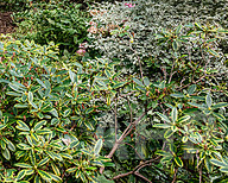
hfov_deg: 24.2
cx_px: -72
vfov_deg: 21.8
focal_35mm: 68
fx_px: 459
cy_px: 8
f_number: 5
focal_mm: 24
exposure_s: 1/100
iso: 640
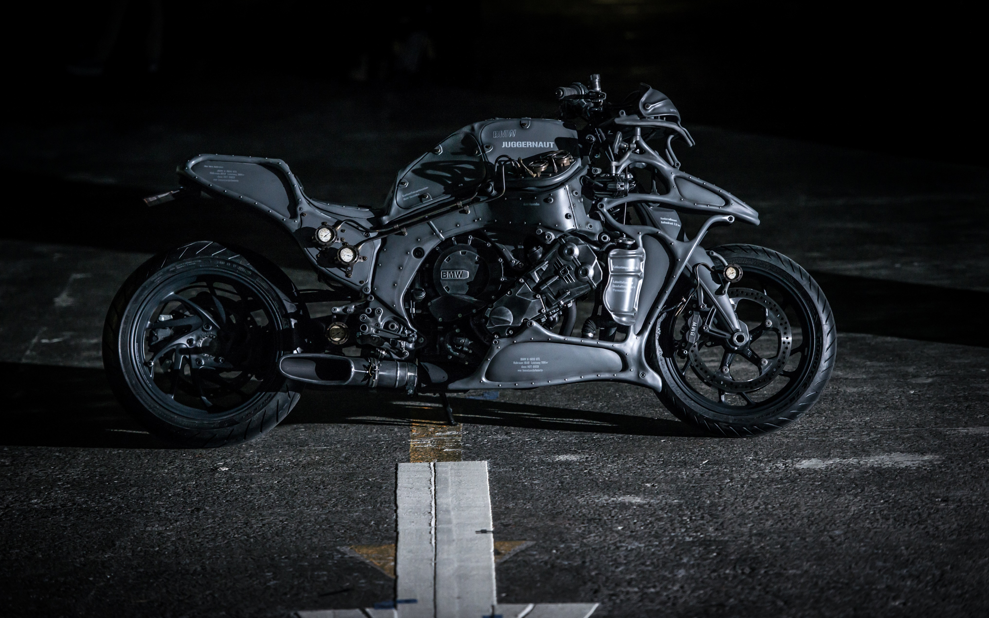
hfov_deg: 12.8
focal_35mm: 164
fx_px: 4420
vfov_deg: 8.0
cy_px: 313
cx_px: 494
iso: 500
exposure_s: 1/200
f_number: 2.8
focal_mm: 160
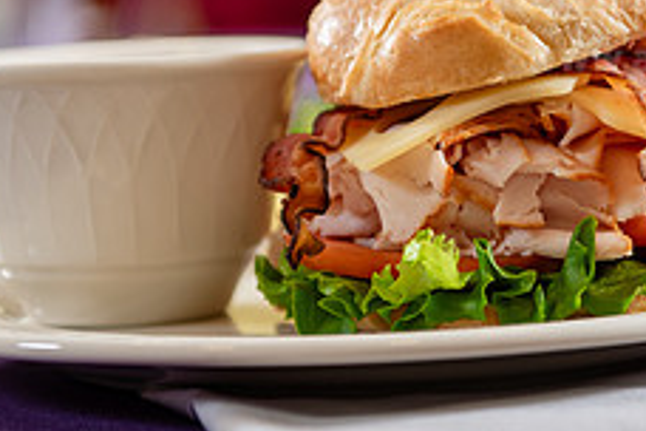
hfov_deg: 13.0
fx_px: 2835
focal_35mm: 158
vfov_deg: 8.7
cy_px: 118
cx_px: 397
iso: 320
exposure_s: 1/200
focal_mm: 62
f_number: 3.2
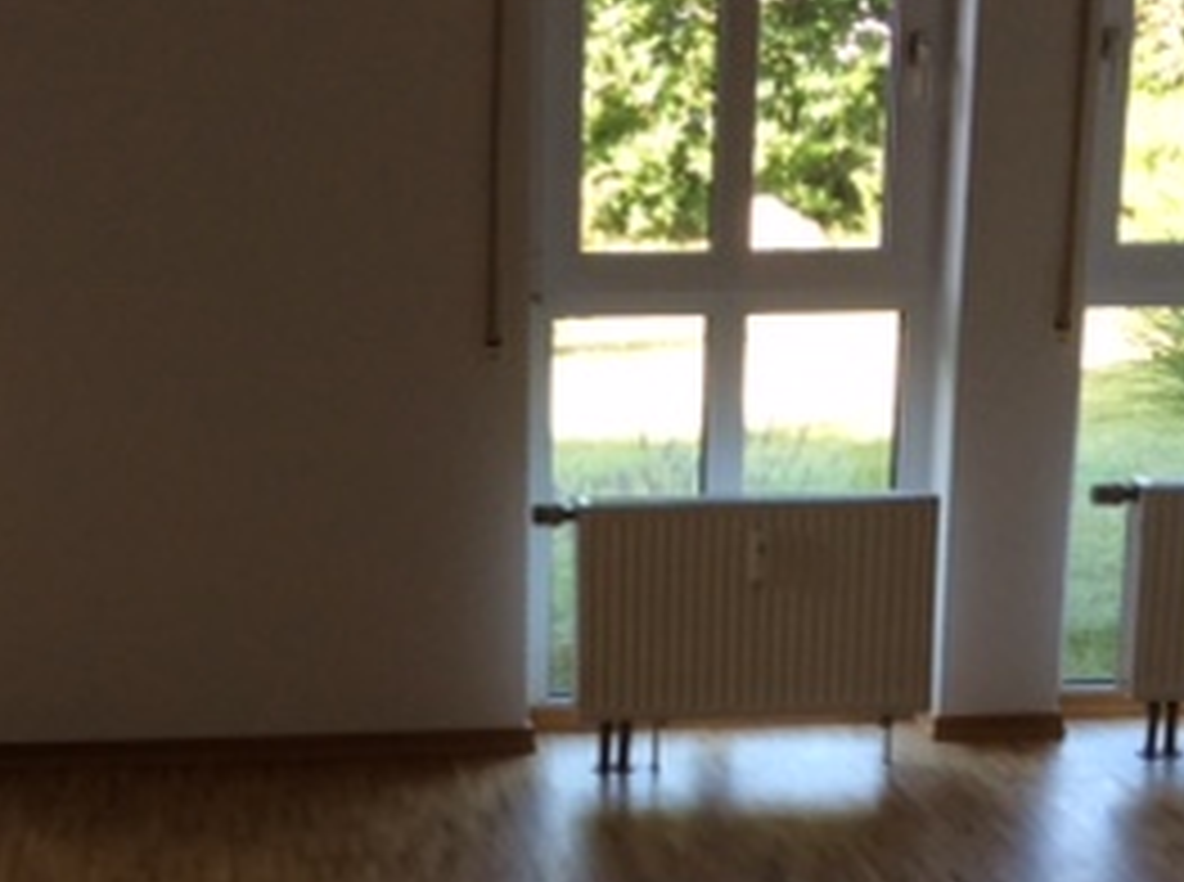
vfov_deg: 18.7
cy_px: 662
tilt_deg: -12.8
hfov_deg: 25.0
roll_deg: +1.6
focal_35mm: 78
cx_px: 414
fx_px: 2662
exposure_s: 1/60
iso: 40
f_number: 2.4
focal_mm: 3.3
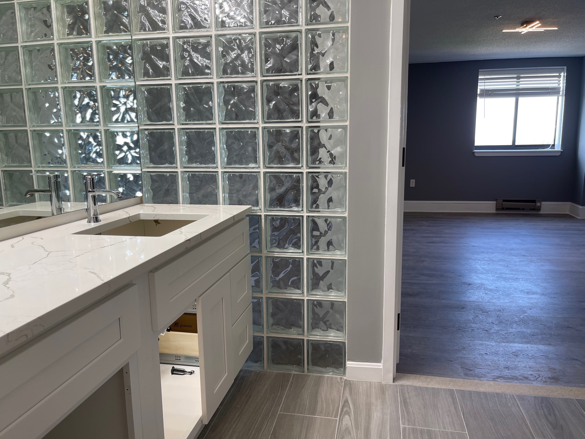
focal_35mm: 26
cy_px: 220
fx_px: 439
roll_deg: +1.4
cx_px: 292
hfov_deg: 67.3
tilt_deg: -10.0
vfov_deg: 53.1
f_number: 1.6
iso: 64
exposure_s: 1/120
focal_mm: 5.1
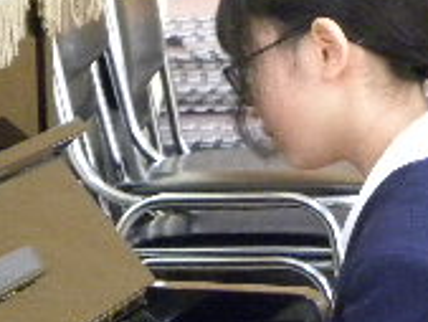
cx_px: 385
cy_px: 330
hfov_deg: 5.5
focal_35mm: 360
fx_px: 4454
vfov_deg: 4.1
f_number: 4
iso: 400
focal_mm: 16.9
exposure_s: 1/29
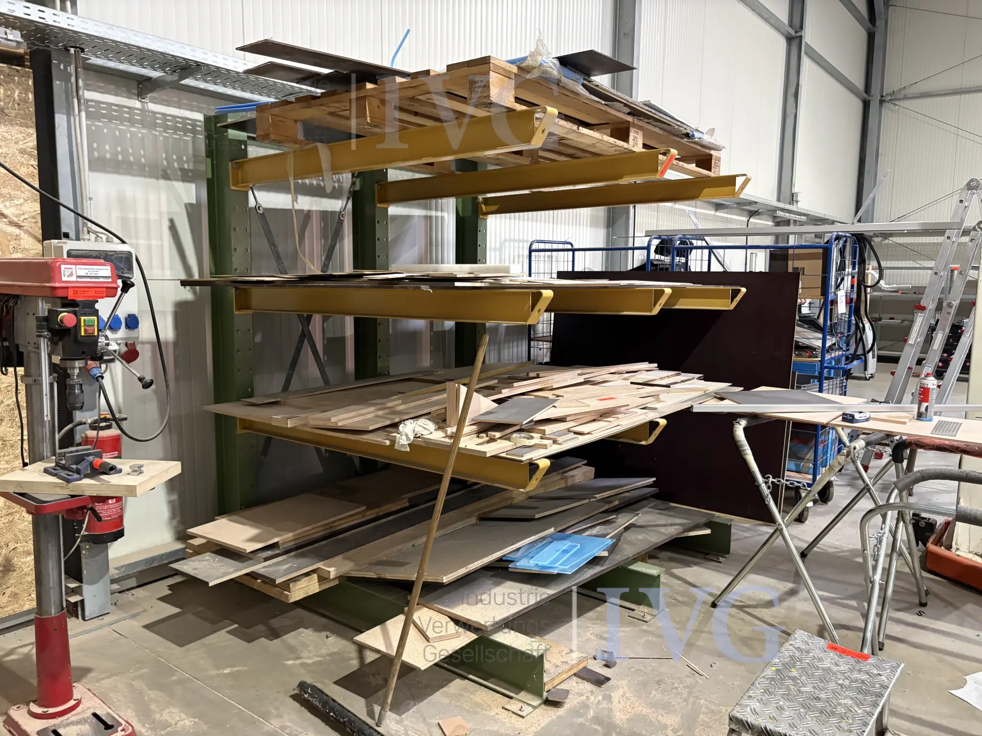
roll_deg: -0.1
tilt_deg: -4.0
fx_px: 738
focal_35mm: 26
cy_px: 368
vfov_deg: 53.1
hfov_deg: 67.3
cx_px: 491
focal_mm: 5.96
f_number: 1.6
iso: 400
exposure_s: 1/60
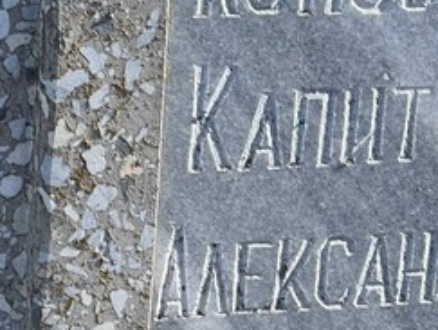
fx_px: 3206
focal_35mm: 253
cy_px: 312
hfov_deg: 7.8
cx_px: 335
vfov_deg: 5.9
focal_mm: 9
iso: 32
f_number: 2.8
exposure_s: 1/244
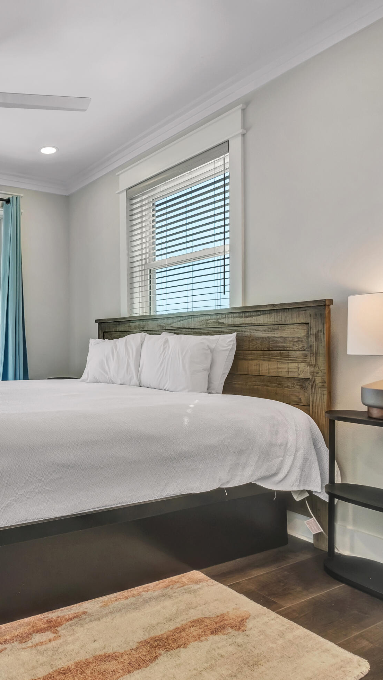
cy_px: 343
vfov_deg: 76.3
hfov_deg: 42.7
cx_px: 23
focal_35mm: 24
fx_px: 433
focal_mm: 10
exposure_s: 1/110
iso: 250
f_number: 8
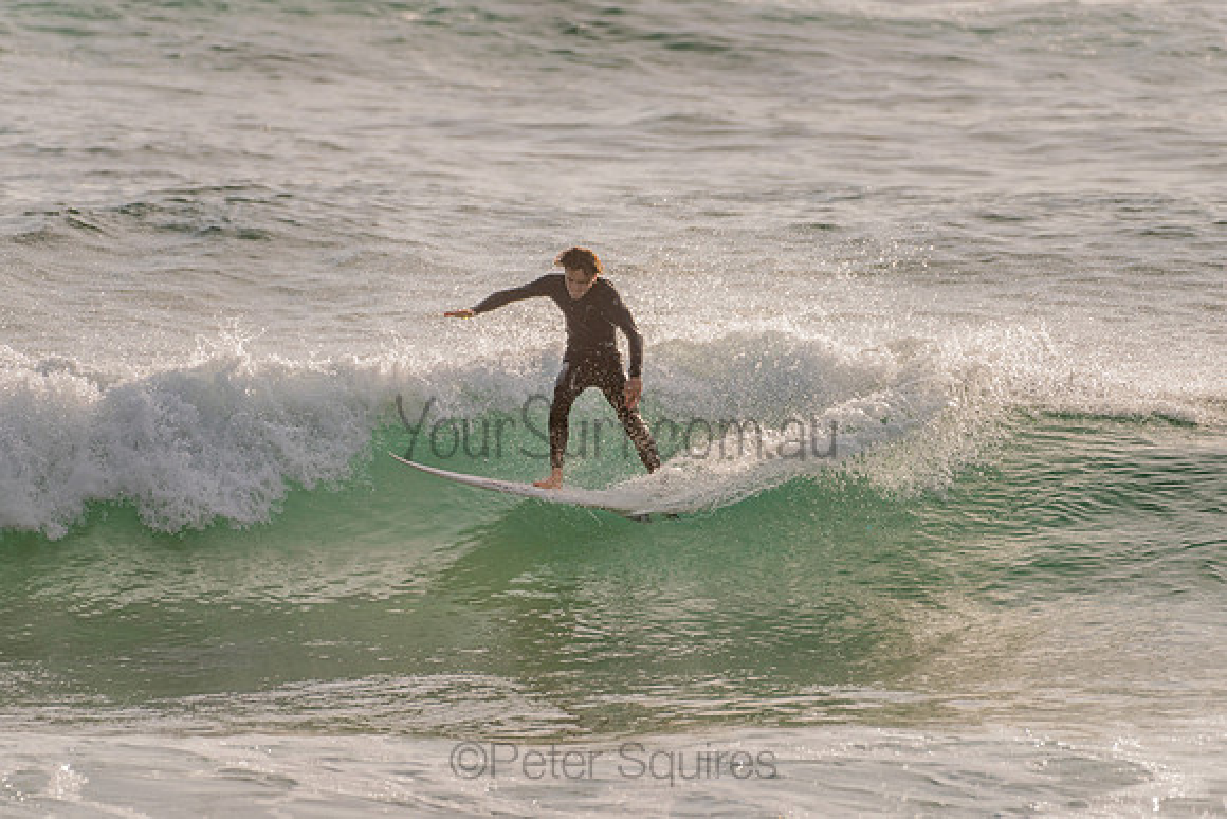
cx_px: 598
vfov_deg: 2.2
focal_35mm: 613
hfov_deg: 3.4
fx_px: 20893
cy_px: 397
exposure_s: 1/2000
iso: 110
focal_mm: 500
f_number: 5.6
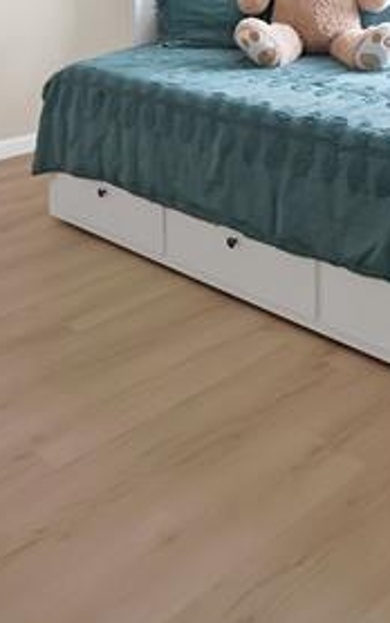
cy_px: -95
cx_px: 168
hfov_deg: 28.6
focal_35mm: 45
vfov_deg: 36.1
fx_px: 764
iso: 640
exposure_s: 1/25
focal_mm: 12
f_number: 4
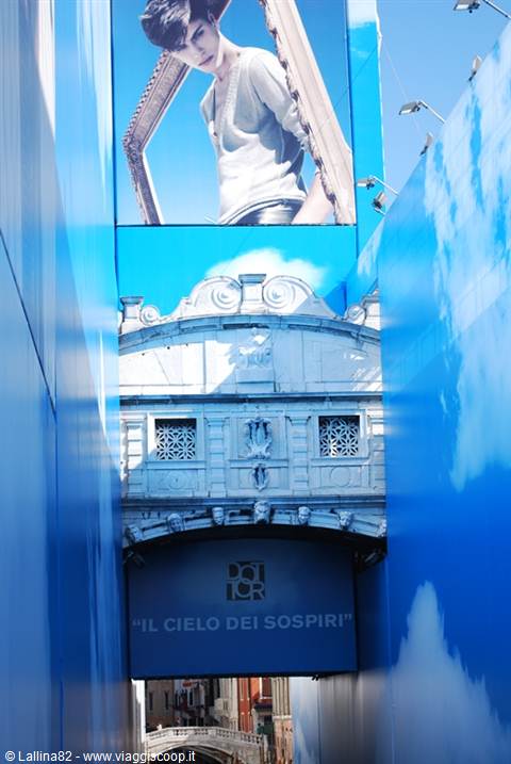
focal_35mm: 82
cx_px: 256
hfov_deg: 16.6
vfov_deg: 24.6
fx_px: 1751
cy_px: 382
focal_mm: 55
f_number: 6.3
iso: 100
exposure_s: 1/160
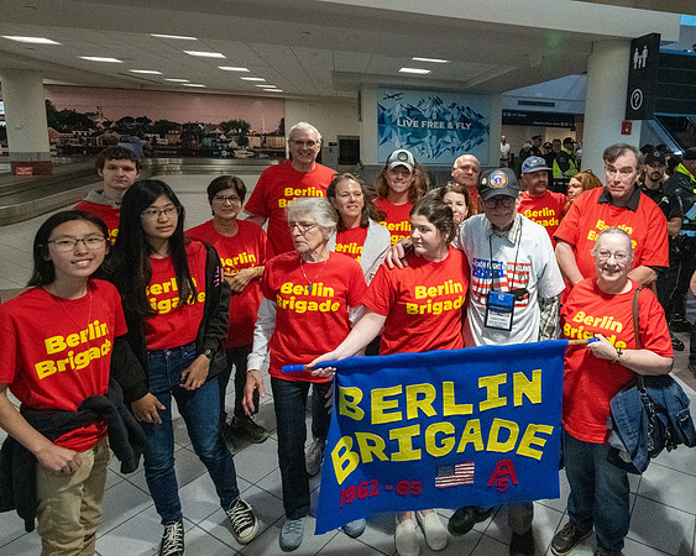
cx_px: 496
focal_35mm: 22
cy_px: 211
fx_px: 450
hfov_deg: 71.7
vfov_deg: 62.6
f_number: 7.1
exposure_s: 1/500
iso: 20000
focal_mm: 15
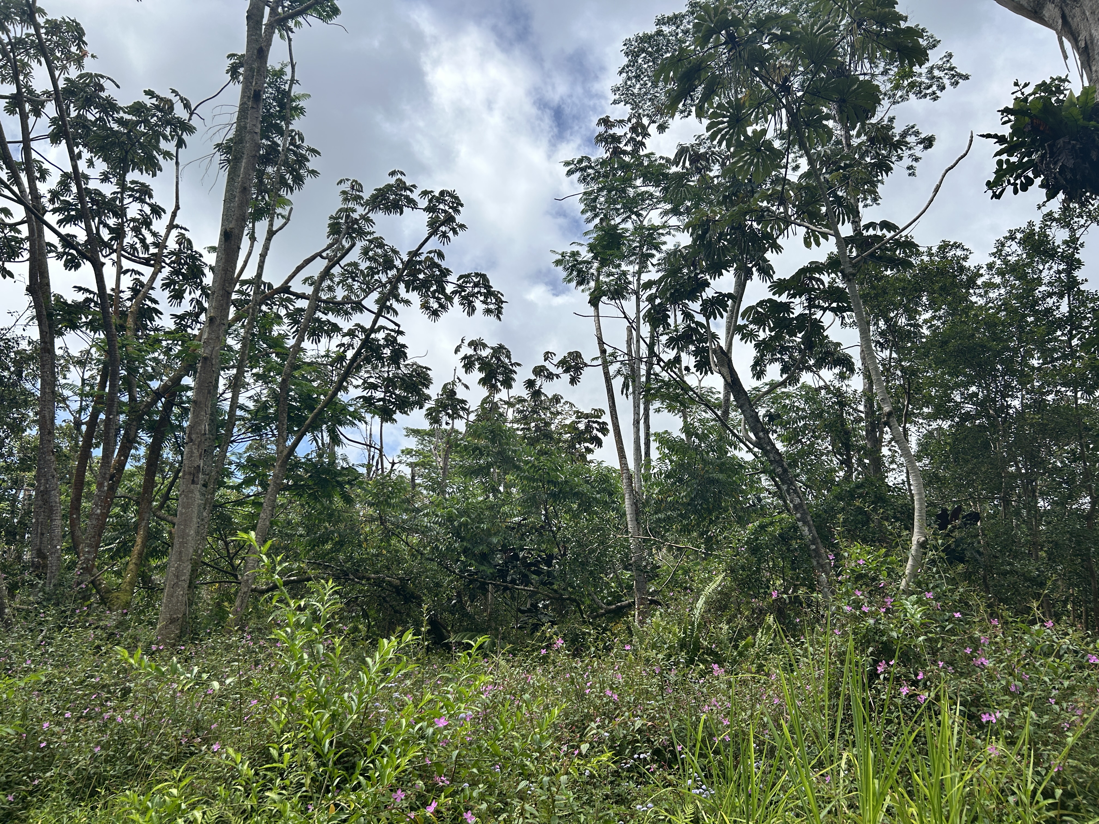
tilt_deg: +18.7
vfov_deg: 53.1
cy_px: 412
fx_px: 825
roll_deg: -2.2
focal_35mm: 26
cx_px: 550
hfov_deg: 67.3
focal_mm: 5.7
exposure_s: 1/5882
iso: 50
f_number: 1.5
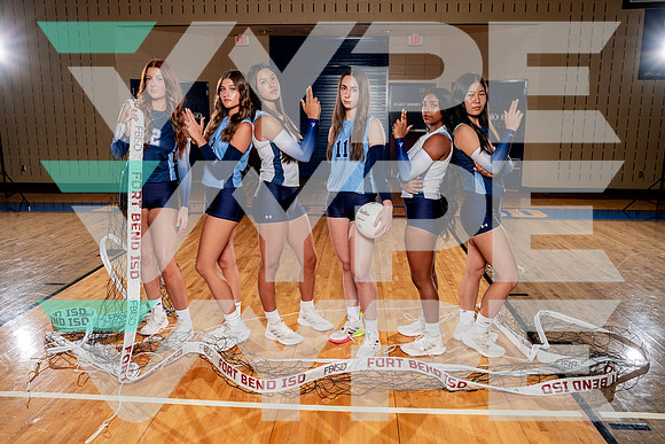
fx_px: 536
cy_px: 222
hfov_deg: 63.6
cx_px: 332
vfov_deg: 45.0
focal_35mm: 29
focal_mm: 29
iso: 200
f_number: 5.6
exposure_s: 1/250
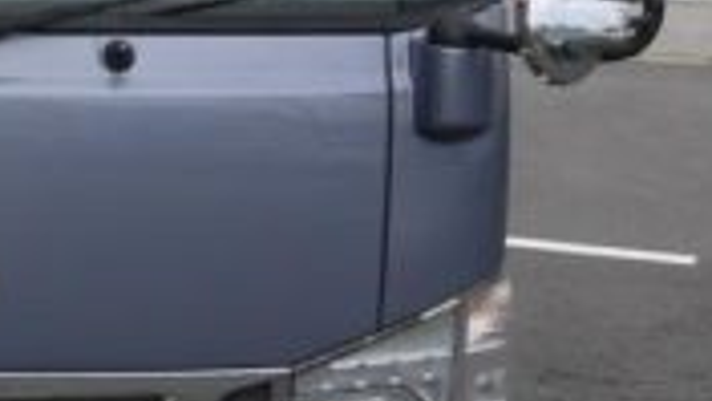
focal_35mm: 127
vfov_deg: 9.5
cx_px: -109
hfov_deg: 16.3
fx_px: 2398
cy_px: 142
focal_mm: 16
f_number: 6.3
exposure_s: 1/250
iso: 160
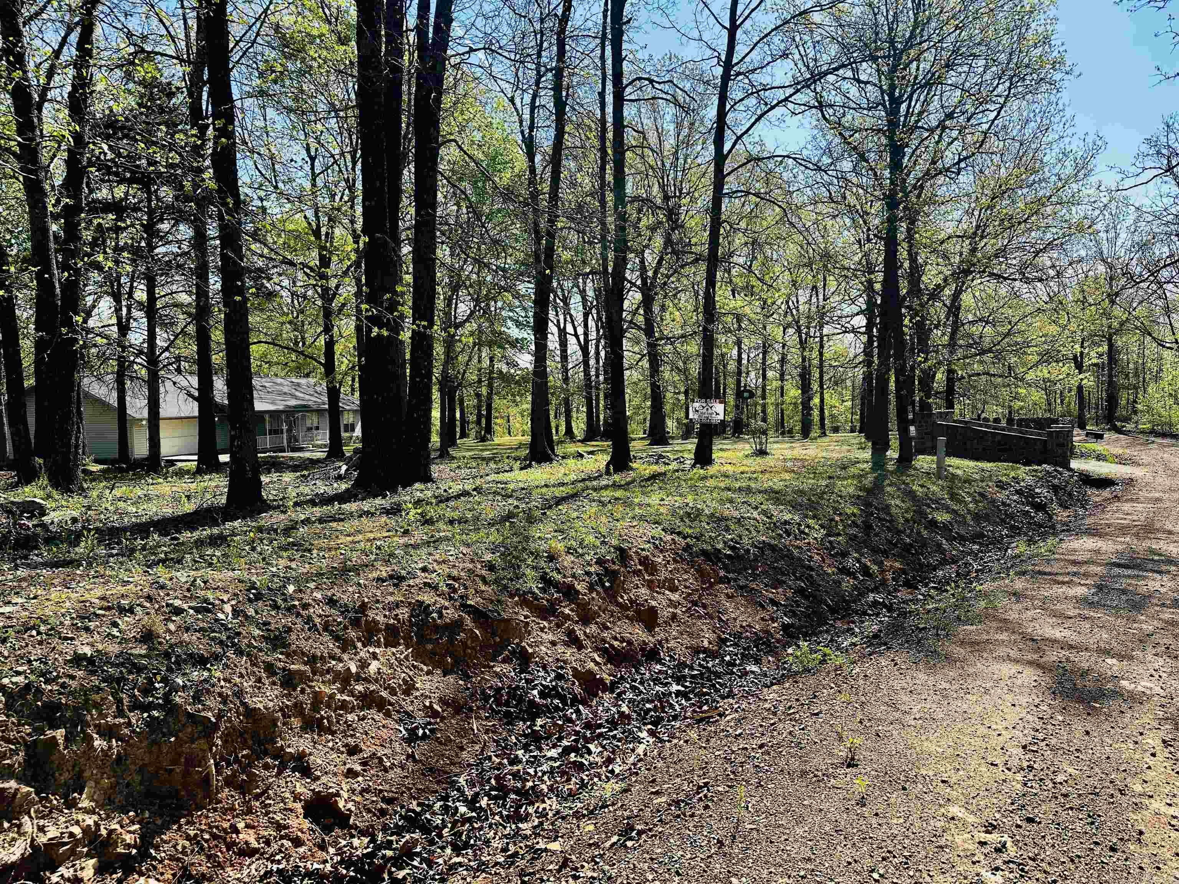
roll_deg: +0.8
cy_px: 442
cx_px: 590
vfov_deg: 56.8
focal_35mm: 24
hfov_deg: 71.6
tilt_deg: -3.5
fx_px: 817
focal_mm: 6.86
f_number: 1.78
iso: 80
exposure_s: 1/2155
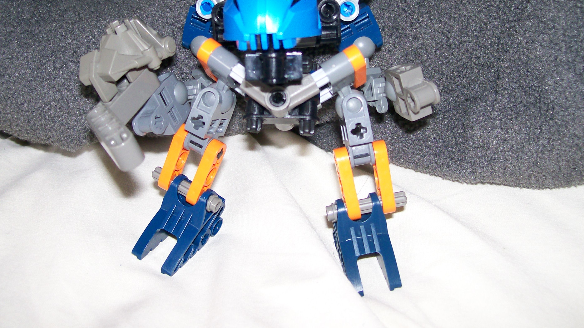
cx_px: 272
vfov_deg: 27.6
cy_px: 126
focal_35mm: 43
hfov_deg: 47.3
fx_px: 666
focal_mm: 6
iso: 80
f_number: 2.7
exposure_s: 1/64
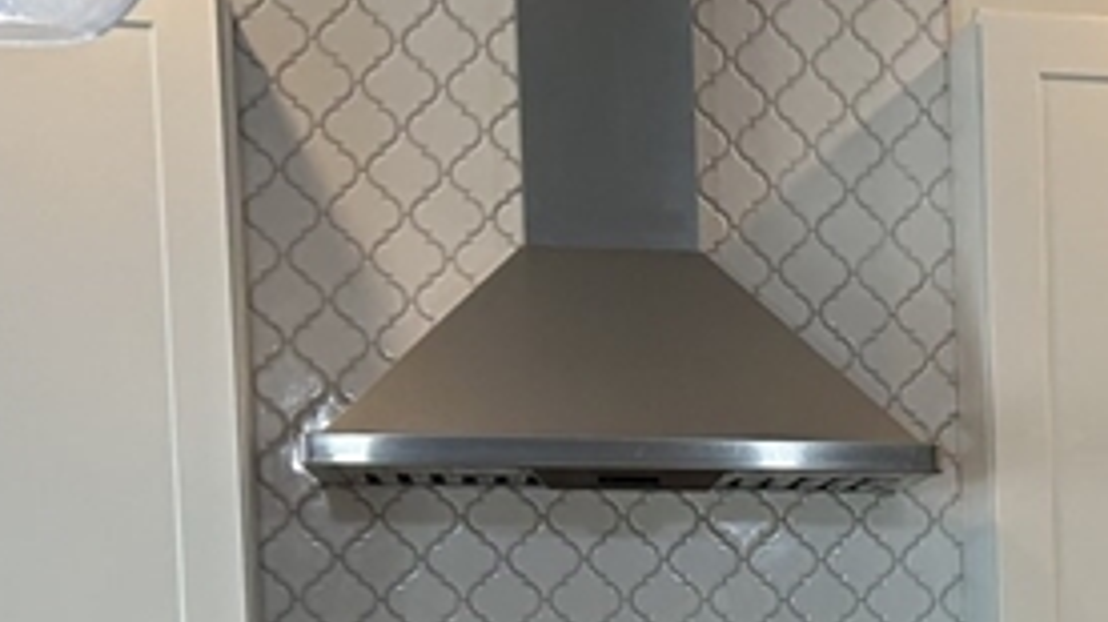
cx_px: 1449
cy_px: 927
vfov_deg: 11.1
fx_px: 3084
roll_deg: +0.7
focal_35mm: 105
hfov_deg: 18.9
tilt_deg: -6.9
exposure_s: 1/120
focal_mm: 5.7
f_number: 1.5
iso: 64
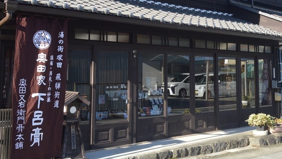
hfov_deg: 37.7
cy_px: 19
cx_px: 172
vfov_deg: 21.4
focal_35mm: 55
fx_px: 411
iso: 400
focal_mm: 22
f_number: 8
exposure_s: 1/250
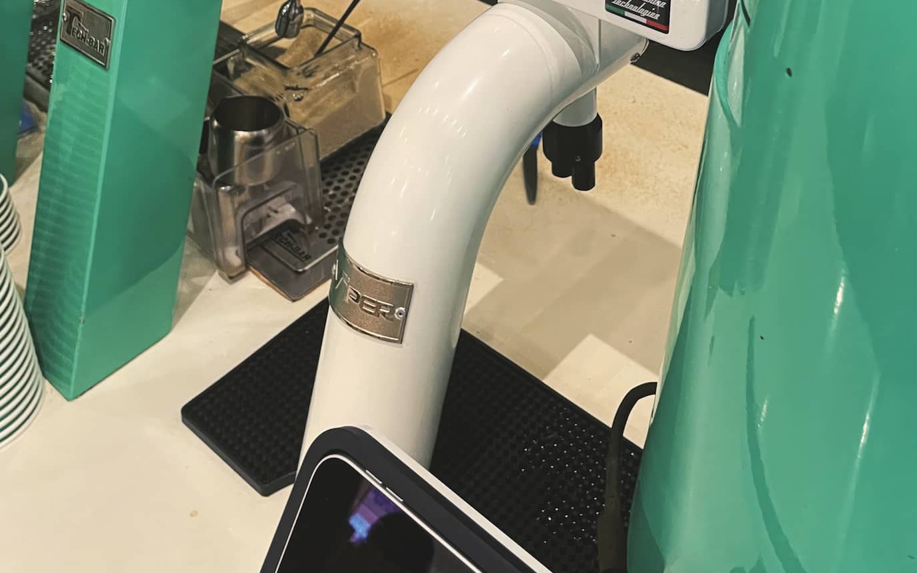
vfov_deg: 29.6
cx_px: 489
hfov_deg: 49.2
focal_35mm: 40
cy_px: -15
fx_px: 1000
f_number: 1.6
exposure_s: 1/50
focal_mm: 4.2
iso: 160
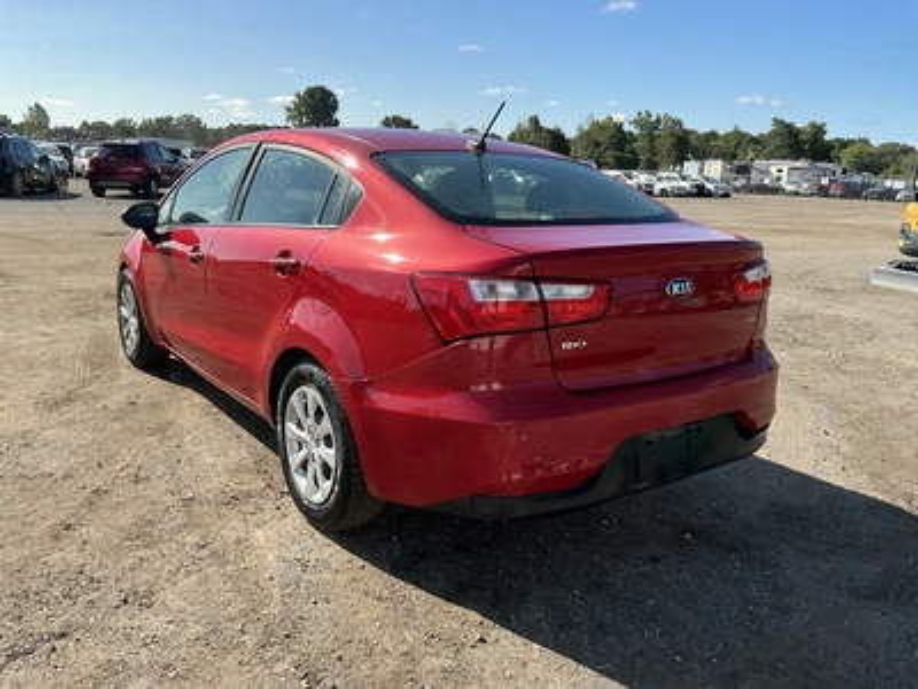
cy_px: 344
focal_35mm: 28
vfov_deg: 49.7
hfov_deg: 63.4
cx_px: 459
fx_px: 743
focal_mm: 3
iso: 25
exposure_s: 1/1250
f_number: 1.8
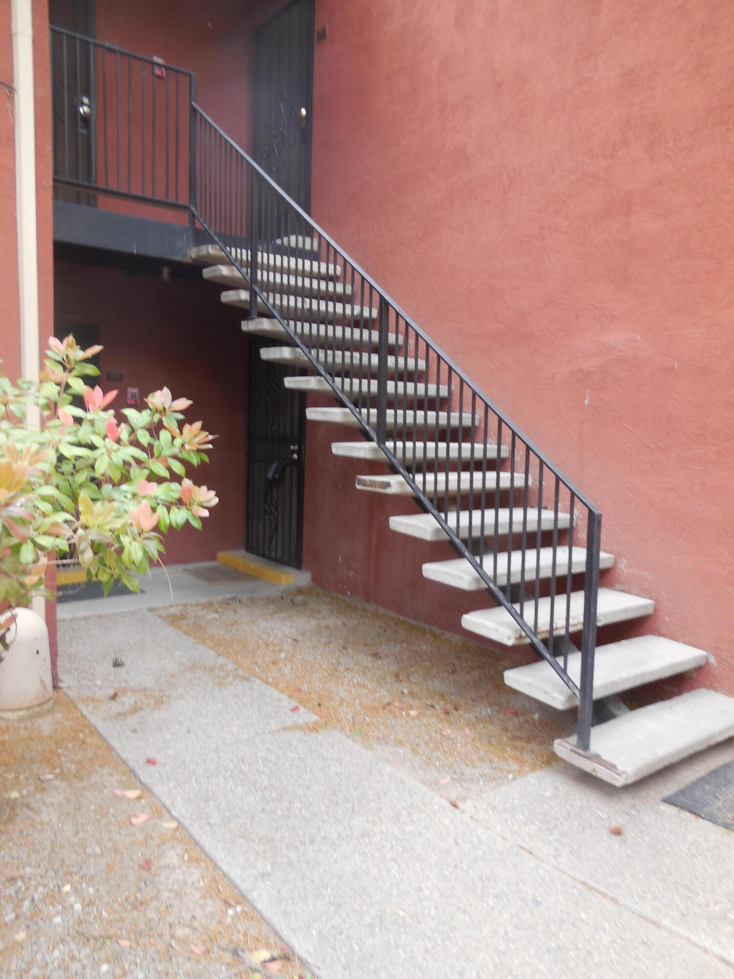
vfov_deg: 69.4
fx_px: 707
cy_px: 490
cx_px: 367
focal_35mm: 25
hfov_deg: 54.9
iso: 140
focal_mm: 4.5
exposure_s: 1/30
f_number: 3.1
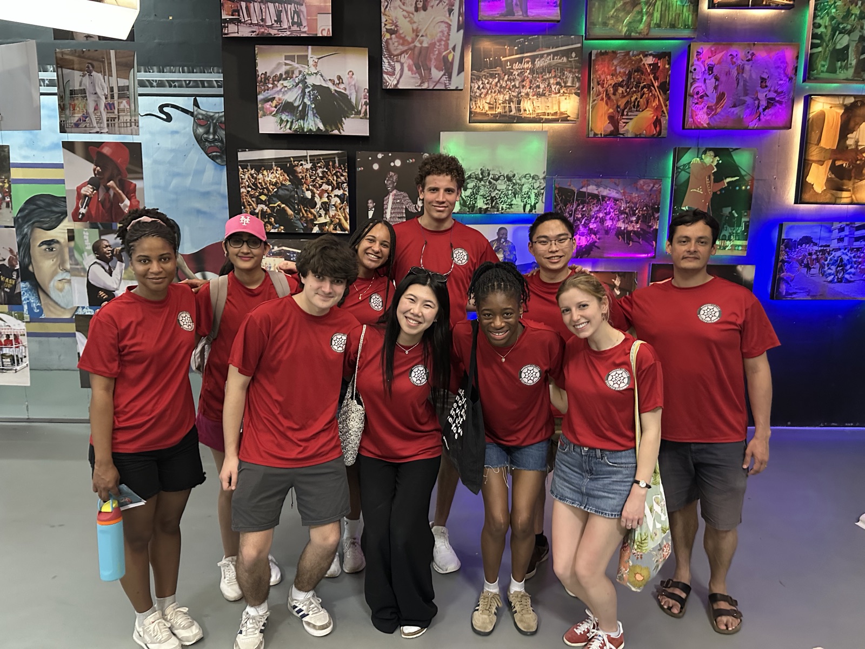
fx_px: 600
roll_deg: +0.5
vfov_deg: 56.8
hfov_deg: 71.6
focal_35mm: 24
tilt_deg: -9.1
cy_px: 324
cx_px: 432
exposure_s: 1/30
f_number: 1.78
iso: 1000
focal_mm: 6.86
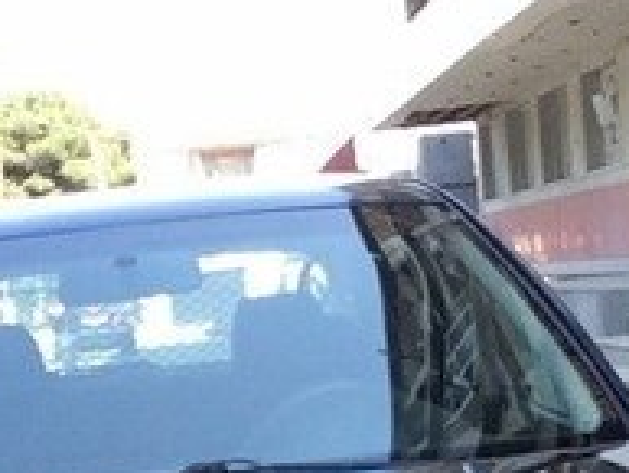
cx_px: 235
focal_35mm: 106
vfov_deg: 13.4
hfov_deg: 18.5
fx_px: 1927
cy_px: 638
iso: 50
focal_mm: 2.15
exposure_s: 1/209
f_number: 2.4
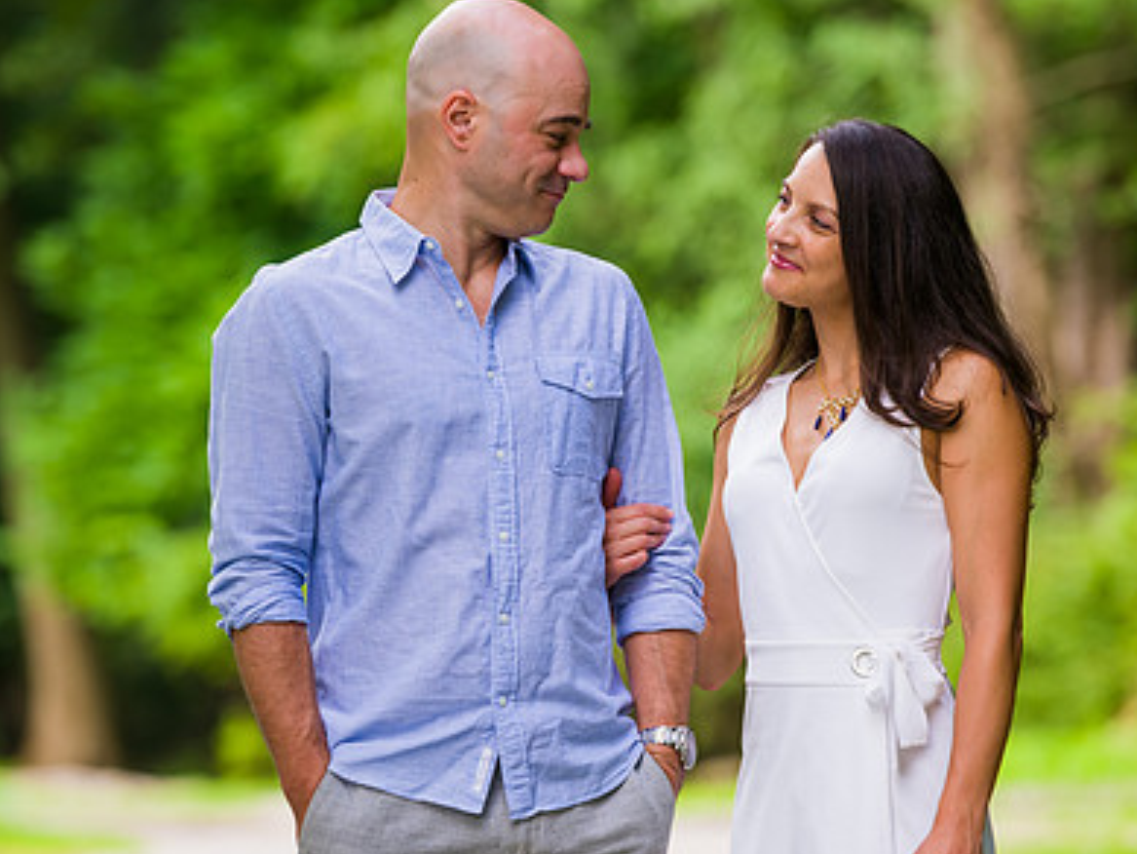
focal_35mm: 265
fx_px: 8707
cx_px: 532
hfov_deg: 7.5
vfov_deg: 5.6
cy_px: 461
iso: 200
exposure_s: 1/400
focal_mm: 185
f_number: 4
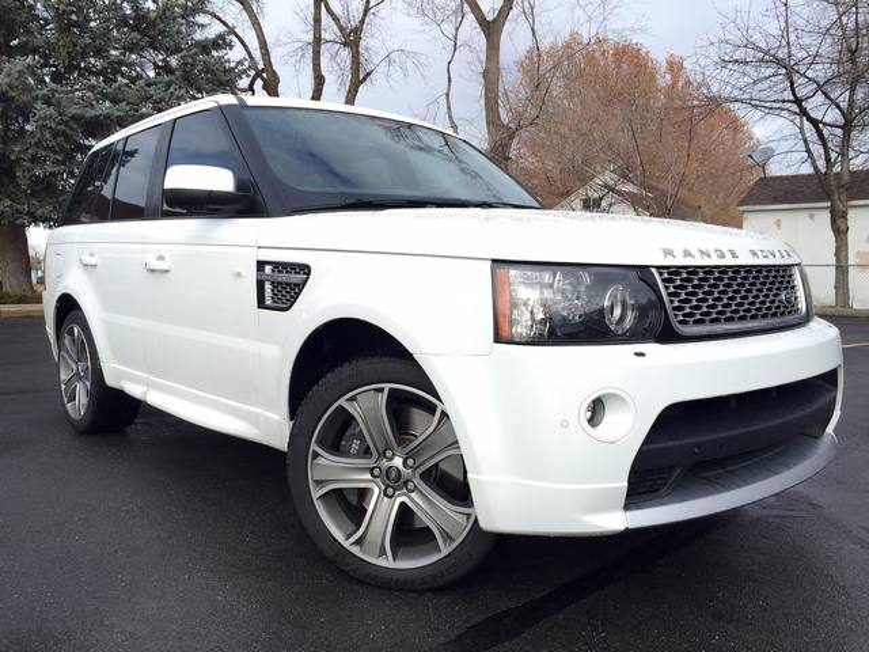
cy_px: 326
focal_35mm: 29
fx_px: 728
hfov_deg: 61.7
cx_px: 434
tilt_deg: -2.3
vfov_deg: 48.2
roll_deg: -0.9
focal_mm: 4.15
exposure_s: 1/501
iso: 32
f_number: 2.2
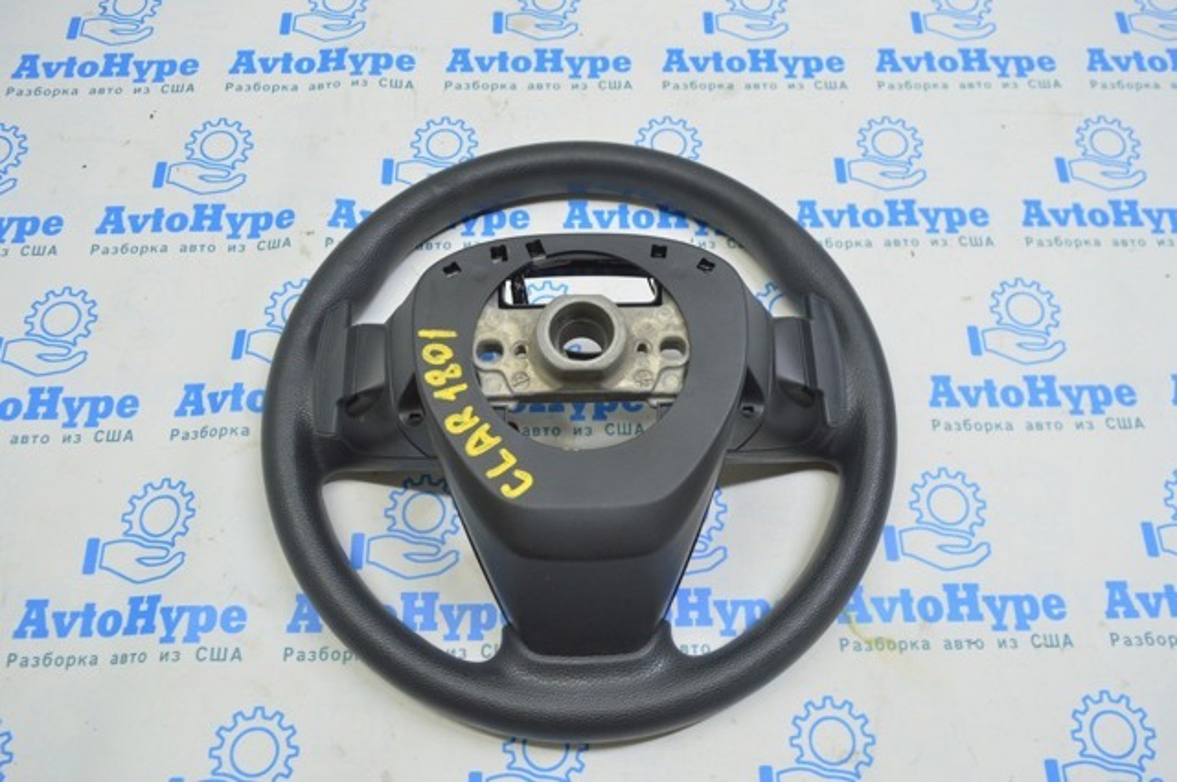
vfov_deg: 47.8
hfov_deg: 67.4
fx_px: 882
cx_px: 588
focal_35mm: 27
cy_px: 391
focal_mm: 18
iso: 400
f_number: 5.6
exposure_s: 1/20
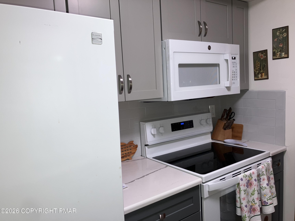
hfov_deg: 63.4
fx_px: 239
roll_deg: +3.6
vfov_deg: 49.7
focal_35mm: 28
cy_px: 110
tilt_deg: -5.2
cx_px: 148
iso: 25
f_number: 1.8
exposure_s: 1/22
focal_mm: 3.99
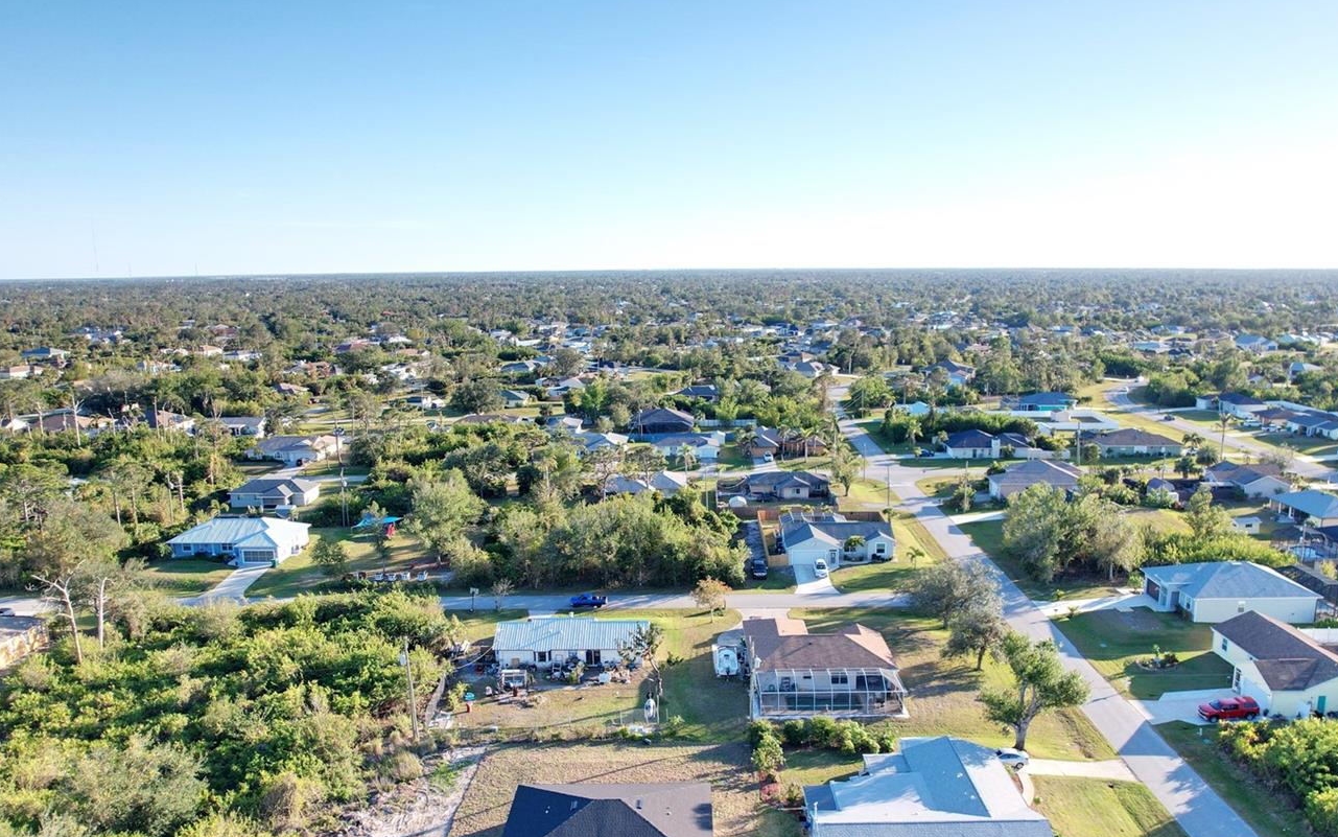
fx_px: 1021
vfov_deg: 44.4
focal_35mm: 28
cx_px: 684
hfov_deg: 66.5
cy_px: 485
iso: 100
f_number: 2.8
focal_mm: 8.38
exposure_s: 1/1250
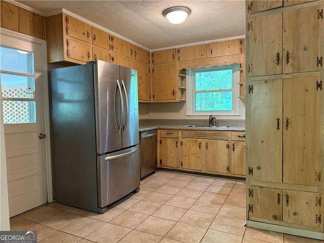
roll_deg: +1.1
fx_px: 225
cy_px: 122
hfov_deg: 71.6
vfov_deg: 56.8
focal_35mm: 24
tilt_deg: -3.2
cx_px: 162
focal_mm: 6.76
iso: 500
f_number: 1.78
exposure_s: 1/60
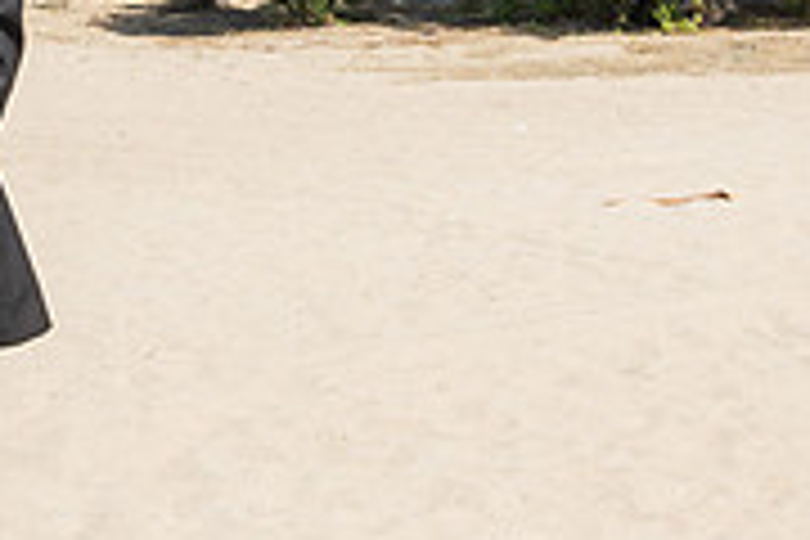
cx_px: -50
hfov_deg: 11.9
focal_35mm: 171
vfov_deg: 7.9
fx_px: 3847
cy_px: -224
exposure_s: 1/250
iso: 200
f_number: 14
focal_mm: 48
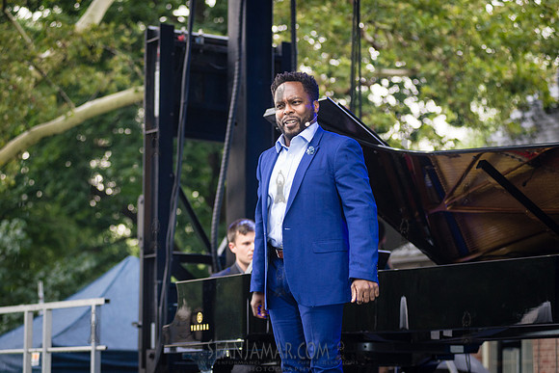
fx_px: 1591
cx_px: 280
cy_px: 186
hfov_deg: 19.9
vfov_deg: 13.4
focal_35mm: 102
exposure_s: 1/250
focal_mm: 100
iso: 1600
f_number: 4
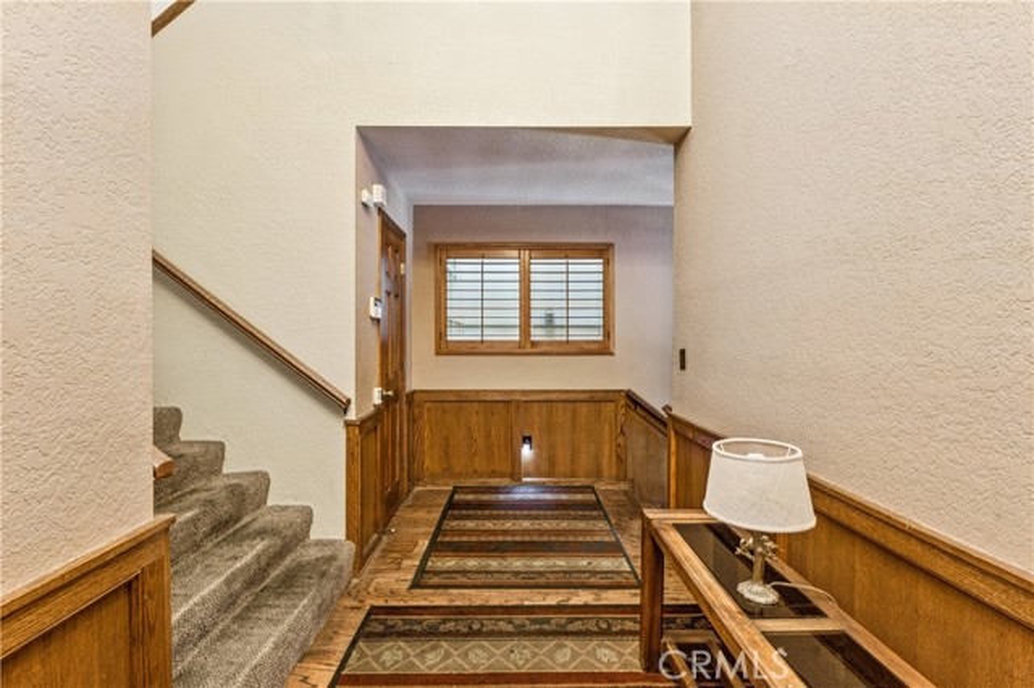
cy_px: 344
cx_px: 517
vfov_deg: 72.0
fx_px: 474
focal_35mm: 16
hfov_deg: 95.0
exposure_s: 10
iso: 100
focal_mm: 16.5
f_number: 13
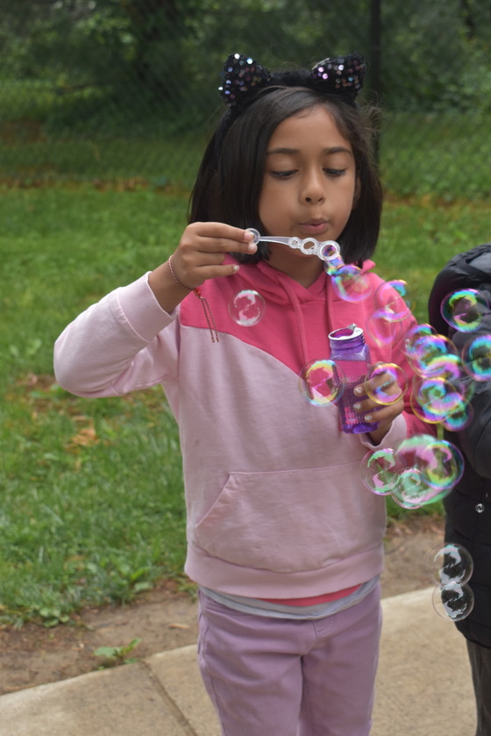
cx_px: 246
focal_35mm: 69
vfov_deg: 29.2
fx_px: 1410
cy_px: 368
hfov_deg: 19.7
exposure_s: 1/200
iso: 400
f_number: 7.1
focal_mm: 46
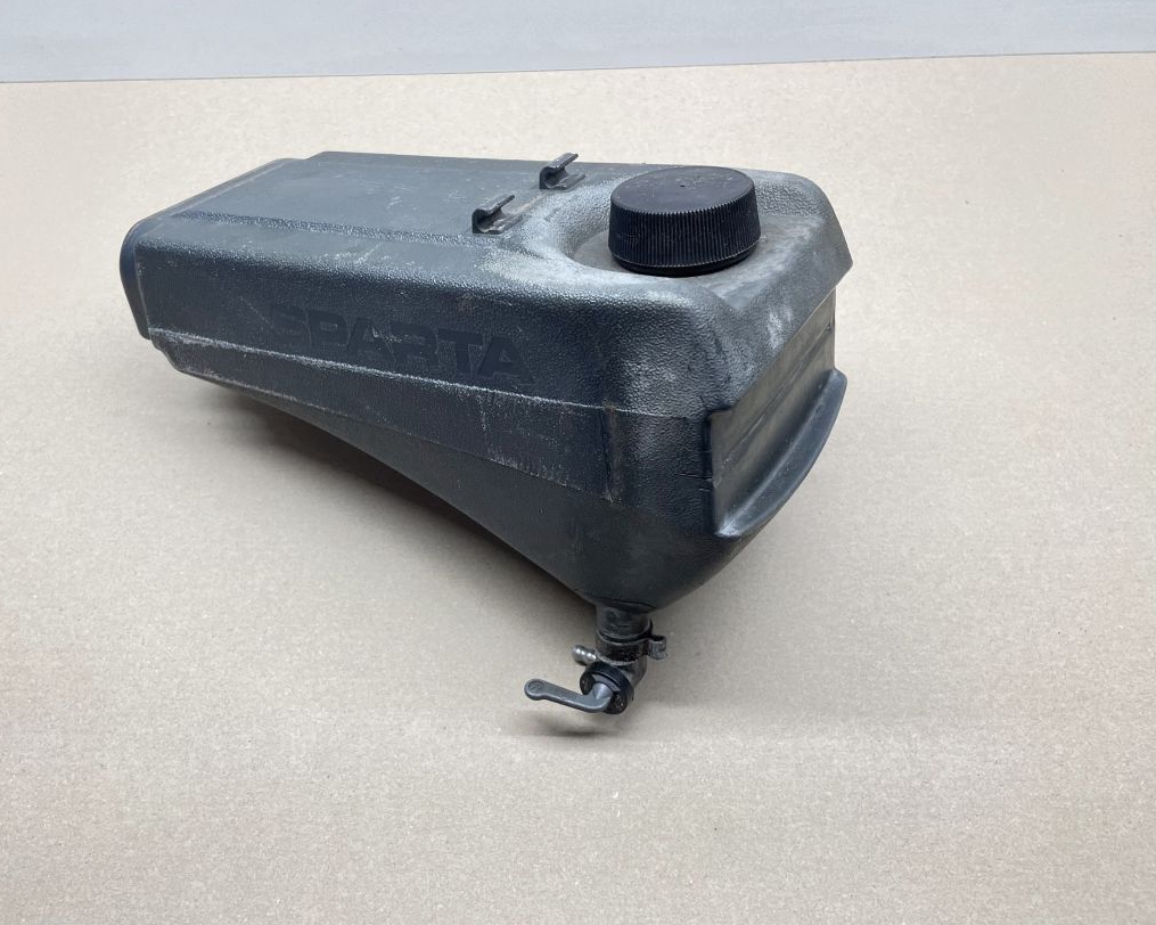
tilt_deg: -58.0
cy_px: 436
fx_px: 1026
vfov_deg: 48.5
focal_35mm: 30
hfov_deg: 58.5
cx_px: 484
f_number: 1.6
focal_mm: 4.2
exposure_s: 1/100
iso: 100
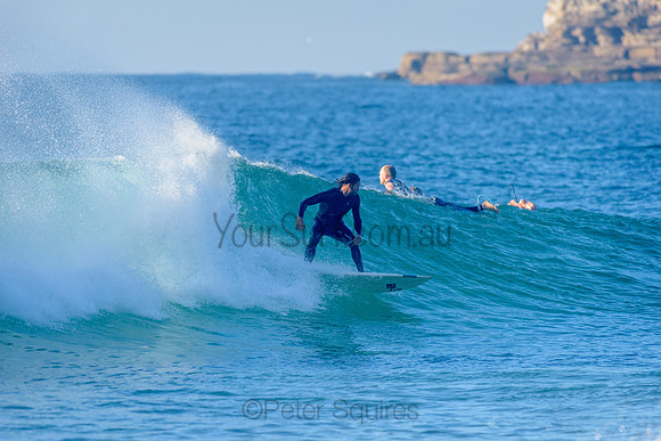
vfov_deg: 2.7
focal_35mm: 500
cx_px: 330
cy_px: 220
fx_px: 9188
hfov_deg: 4.1
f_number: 5.6
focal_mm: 500
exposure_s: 1/2000
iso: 450
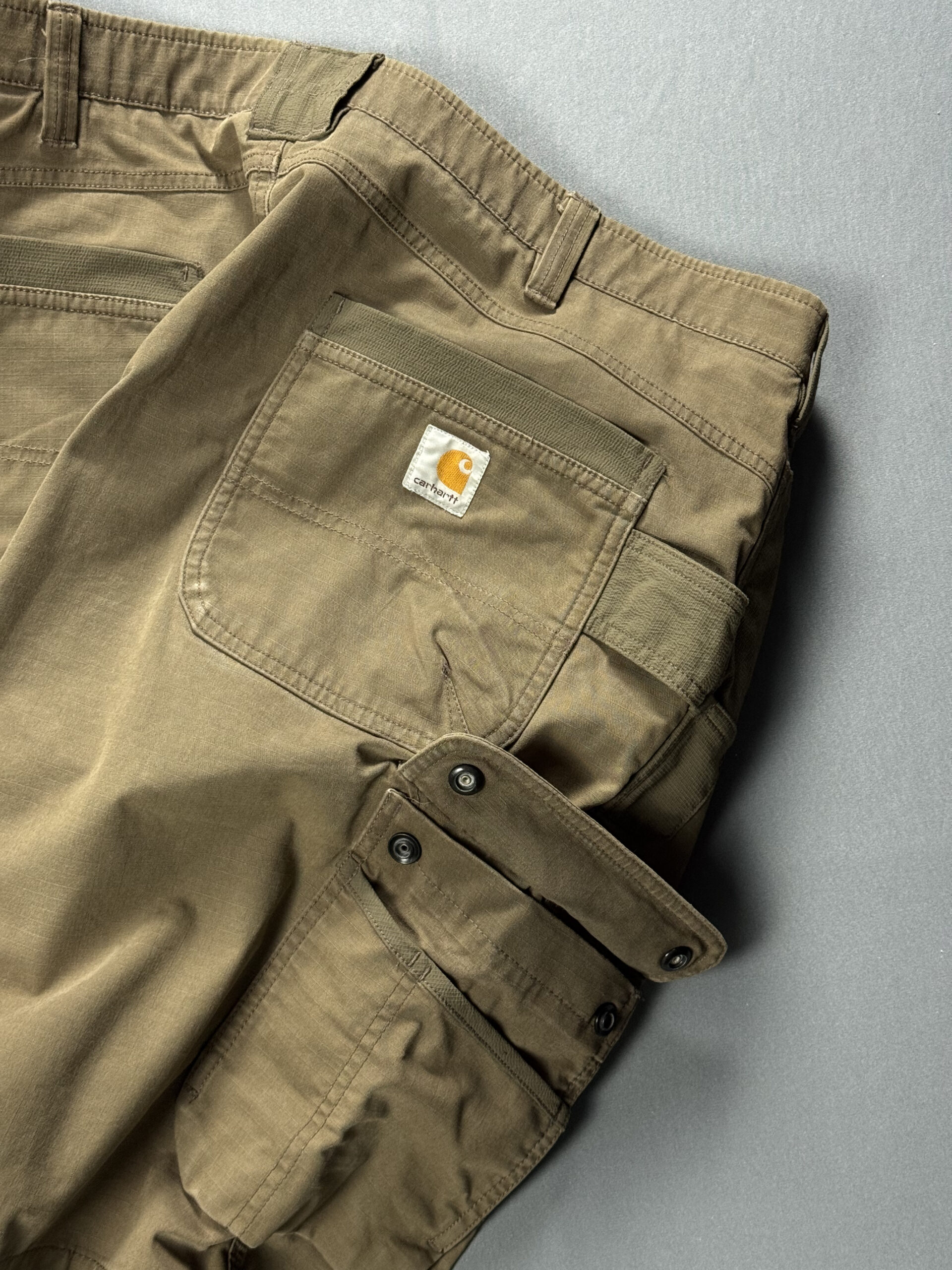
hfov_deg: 30.3
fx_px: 1760
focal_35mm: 48
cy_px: 635
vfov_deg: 39.7
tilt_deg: -84.5
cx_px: 476
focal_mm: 6.76
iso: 200
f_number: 1.78
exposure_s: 1/40
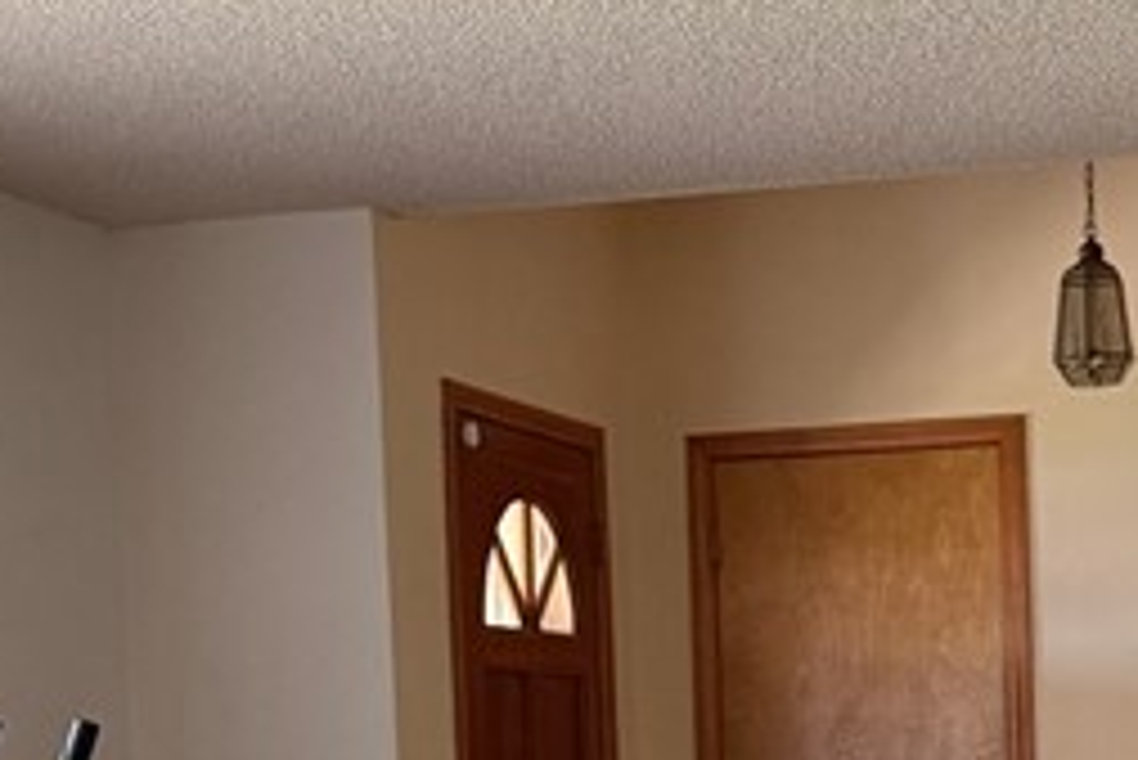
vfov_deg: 13.2
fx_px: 3194
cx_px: 832
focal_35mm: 101
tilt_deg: -1.2
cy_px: 908
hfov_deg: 20.1
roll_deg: +1.9
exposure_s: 1/60
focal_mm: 6.76
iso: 320
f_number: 1.78
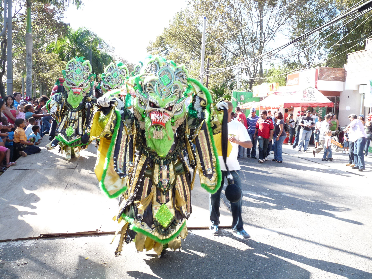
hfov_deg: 65.3
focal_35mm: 27
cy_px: 140
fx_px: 290
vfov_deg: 51.4
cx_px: 186
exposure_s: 1/125
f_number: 3.6
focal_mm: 4.8
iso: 100
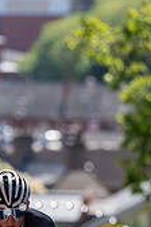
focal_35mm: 494
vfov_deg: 4.2
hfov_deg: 2.8
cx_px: 77
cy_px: 212
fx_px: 3121
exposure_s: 1/1000
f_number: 3.5
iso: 160
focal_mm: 185
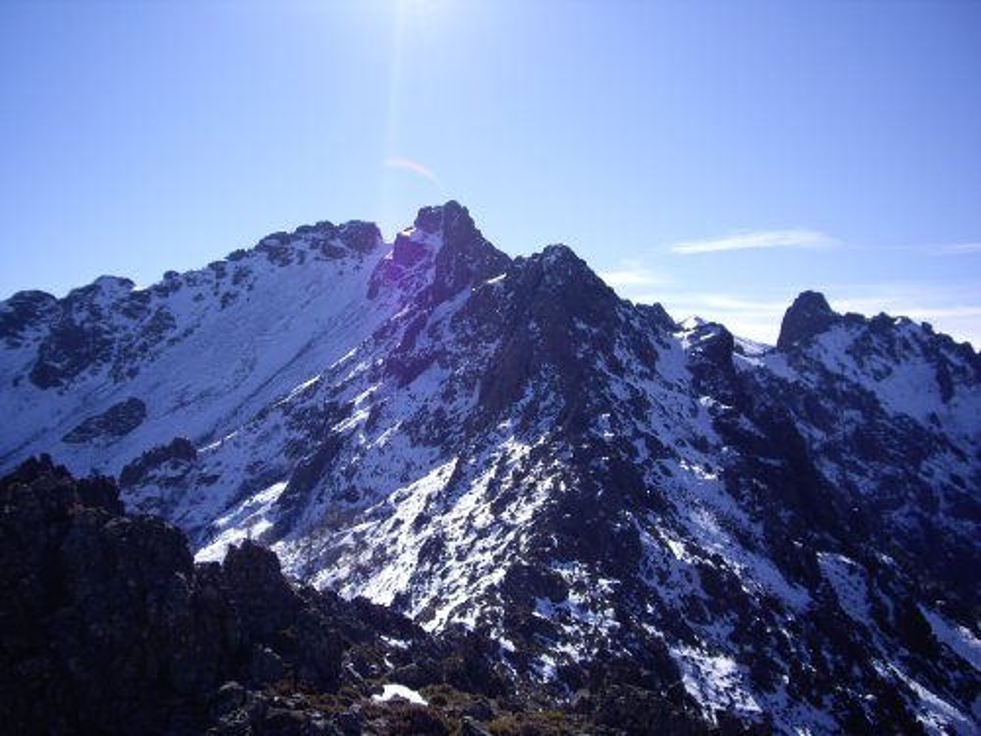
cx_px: 490
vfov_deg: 37.7
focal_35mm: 38
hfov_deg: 49.0
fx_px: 1077
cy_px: 368
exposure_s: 1/160
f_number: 8
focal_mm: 7.9
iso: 64
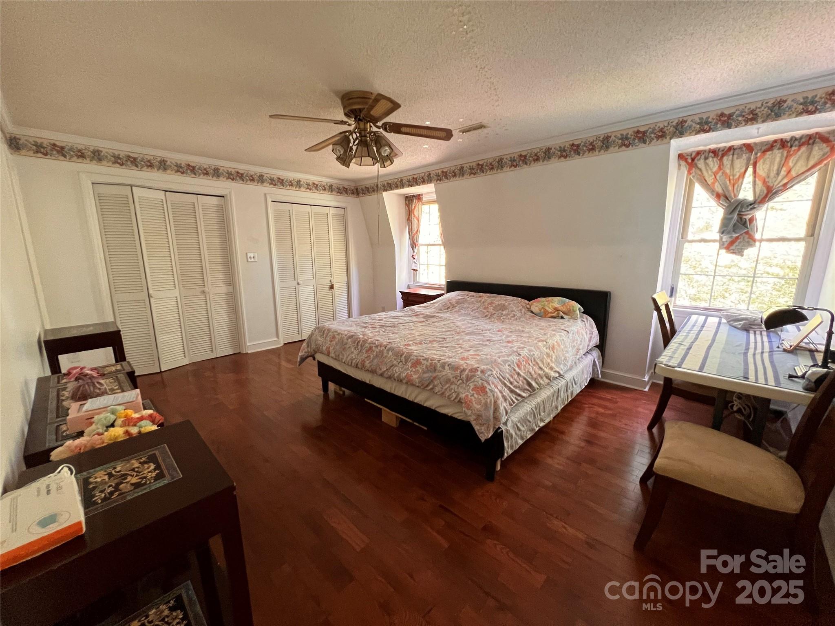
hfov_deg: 106.2
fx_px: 314
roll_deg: +0.1
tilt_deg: -10.2
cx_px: 418
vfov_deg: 89.9
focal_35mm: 13
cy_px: 313
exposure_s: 1/60
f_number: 1.8
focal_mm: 1.57
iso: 500
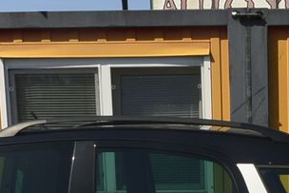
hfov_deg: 21.4
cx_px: 305
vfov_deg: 14.4
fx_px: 731
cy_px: 249
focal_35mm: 91
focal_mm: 10
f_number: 13
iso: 160
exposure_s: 1/250
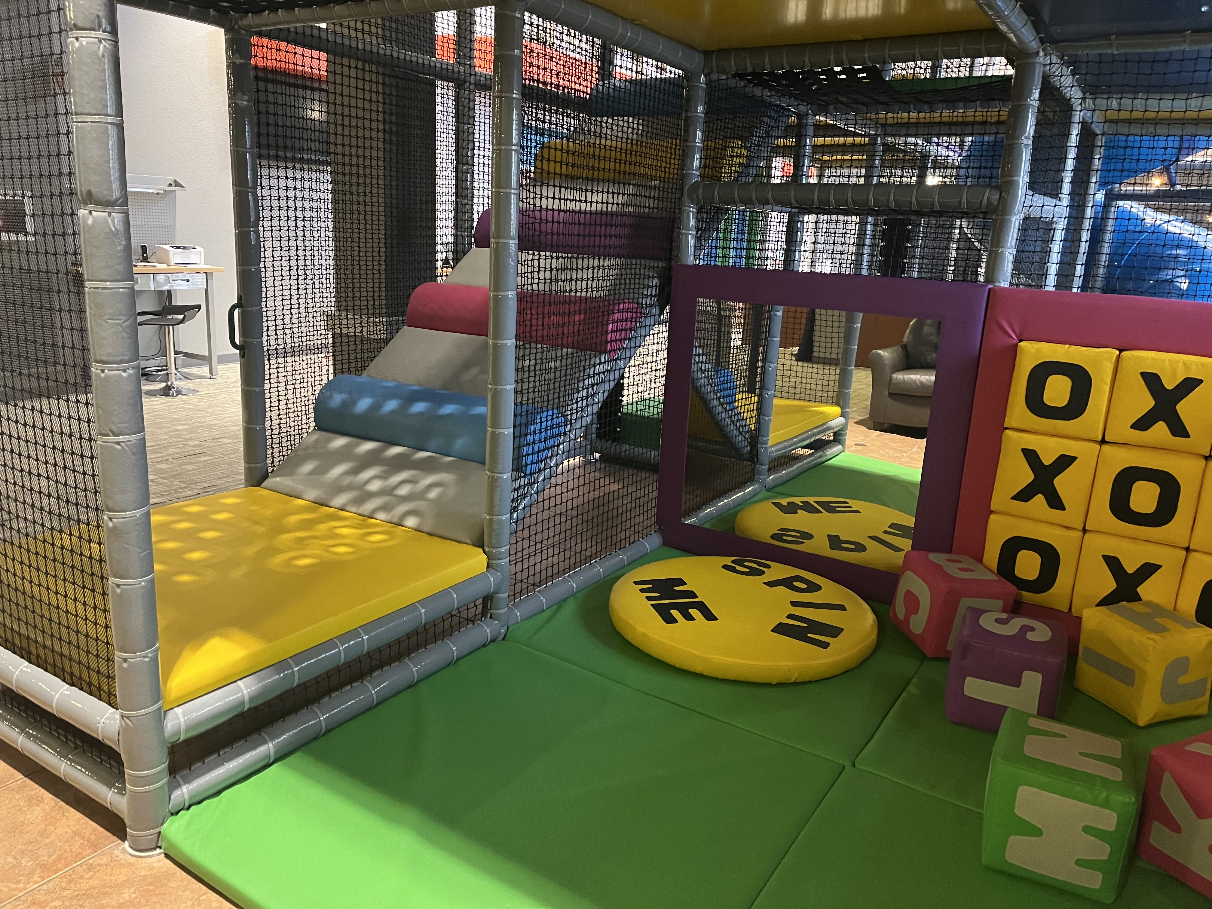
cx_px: 606
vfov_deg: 53.1
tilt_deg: -12.9
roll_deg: -2.3
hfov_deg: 67.3
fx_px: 910
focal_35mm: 26
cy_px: 454
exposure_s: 1/40
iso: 640
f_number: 1.6
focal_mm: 5.1
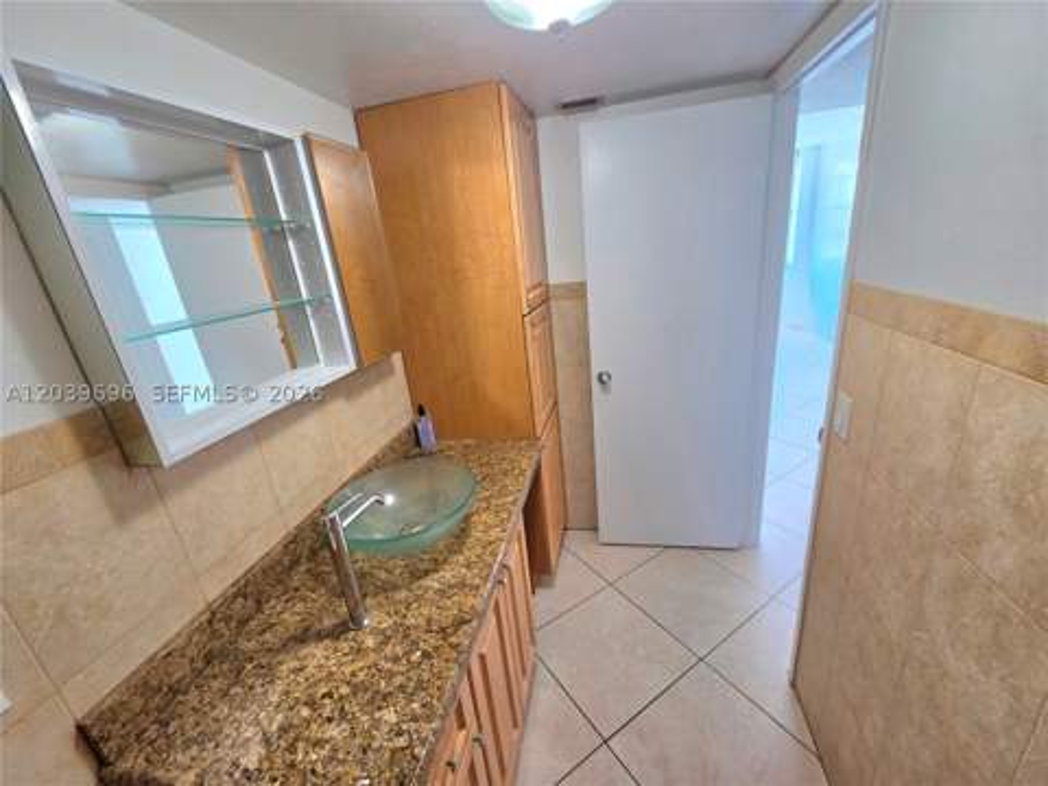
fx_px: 394
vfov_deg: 89.9
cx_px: 524
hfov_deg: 106.2
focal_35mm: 13
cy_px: 393
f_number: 2.2
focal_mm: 2.2
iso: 160
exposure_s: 1/120
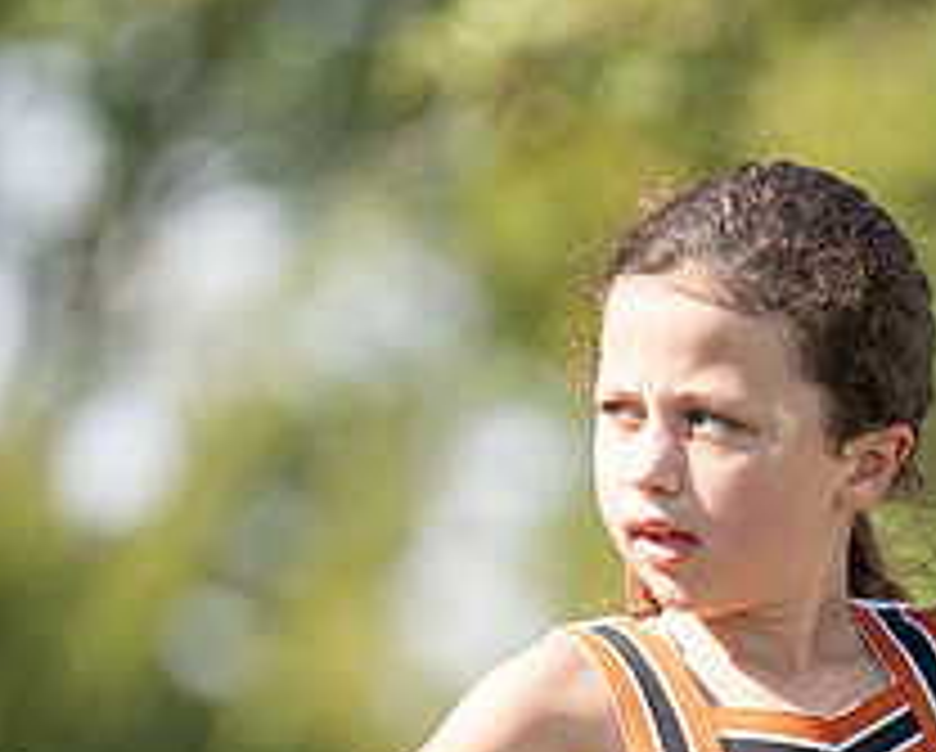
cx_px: 720
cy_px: 702
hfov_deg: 3.4
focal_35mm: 567
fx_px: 15729
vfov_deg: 2.7
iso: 160
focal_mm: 200
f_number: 2.8
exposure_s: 1/1000
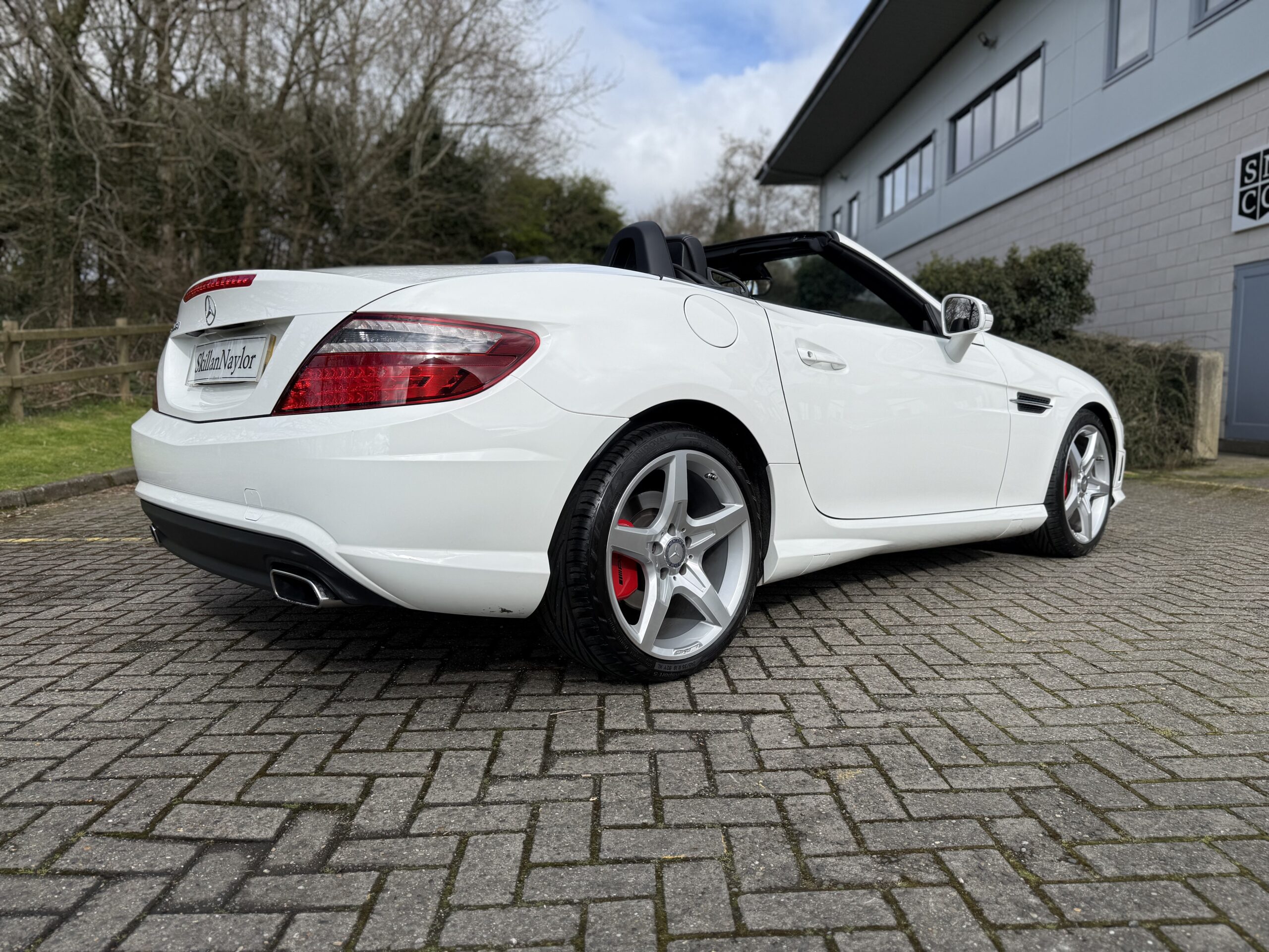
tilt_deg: -5.4
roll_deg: -0.5
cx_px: 634
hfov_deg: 71.6
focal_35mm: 24
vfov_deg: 56.8
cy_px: 476
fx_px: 880
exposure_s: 1/4405
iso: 80
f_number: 1.78
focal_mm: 6.76
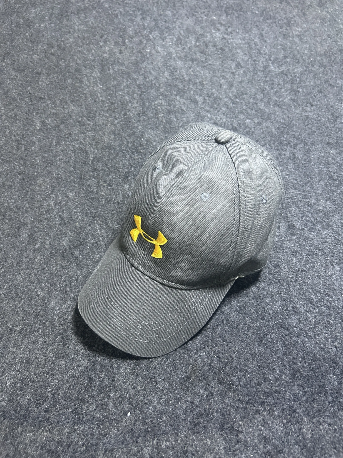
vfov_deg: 67.3
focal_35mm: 26
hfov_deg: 53.1
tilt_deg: -47.2
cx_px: 172
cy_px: 229
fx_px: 344
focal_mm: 5.7
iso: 500
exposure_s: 1/50
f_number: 1.5
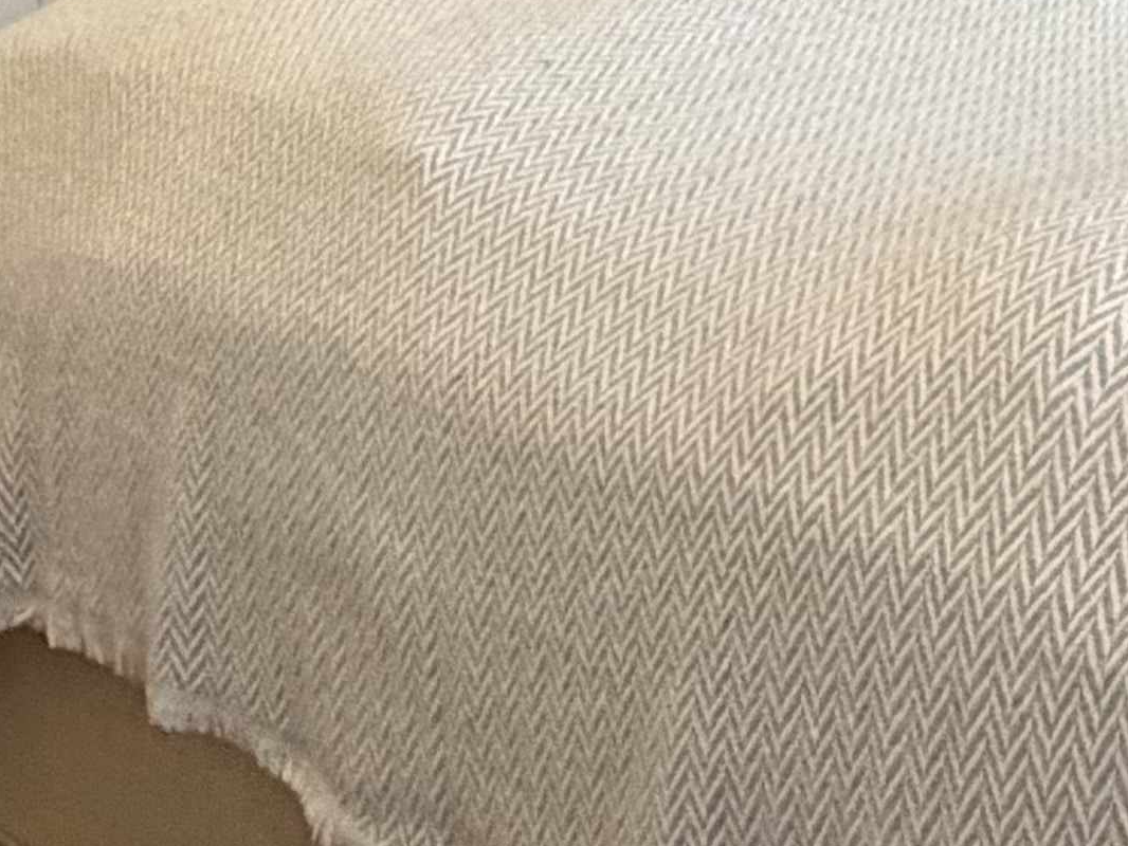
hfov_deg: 23.9
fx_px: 2445
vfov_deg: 17.6
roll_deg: +0.9
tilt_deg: -1.1
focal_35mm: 75
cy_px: -438
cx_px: 1309
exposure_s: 1/50
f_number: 2.2
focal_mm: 2.22
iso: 320
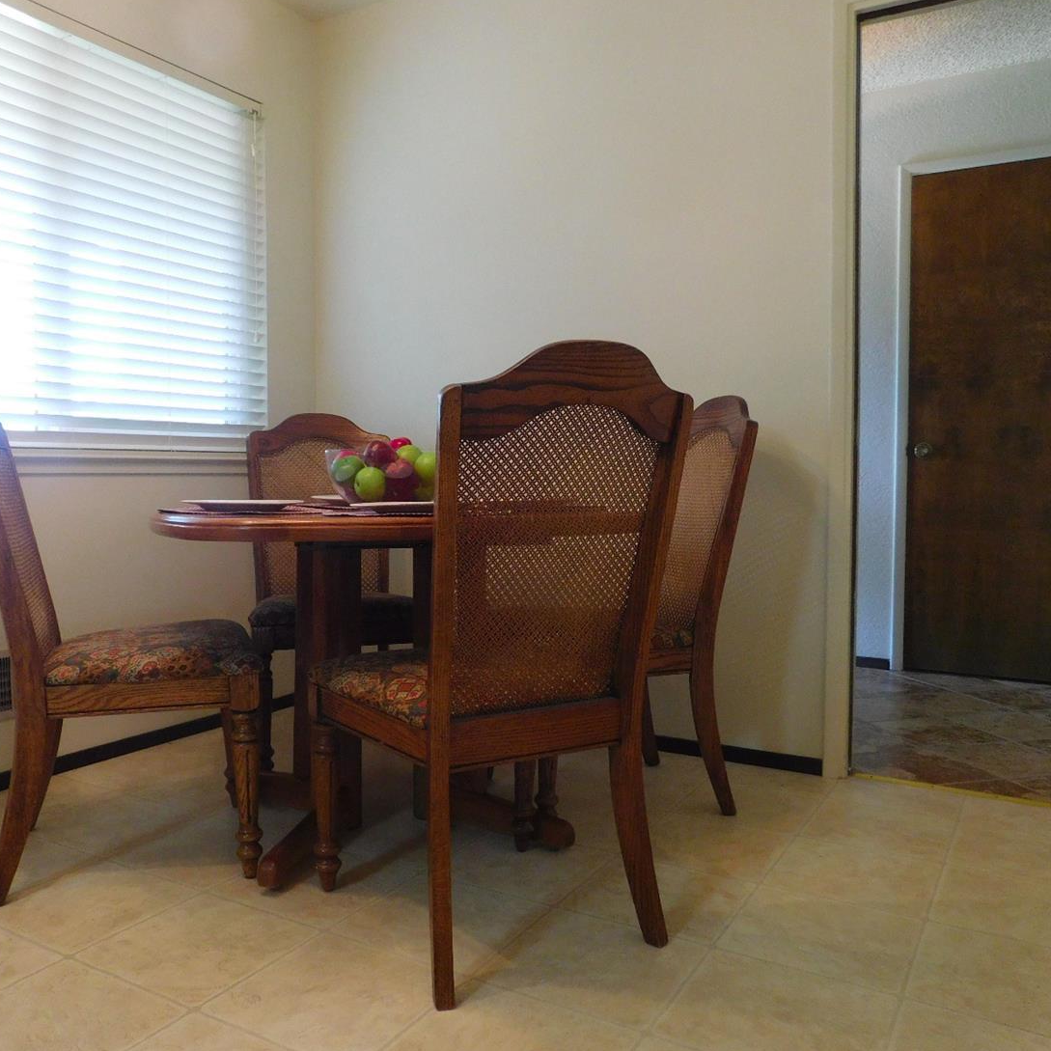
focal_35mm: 28
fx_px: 962
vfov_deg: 57.3
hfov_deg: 57.2
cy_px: 515
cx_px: 478
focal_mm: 4
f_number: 3
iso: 250
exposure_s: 1/30
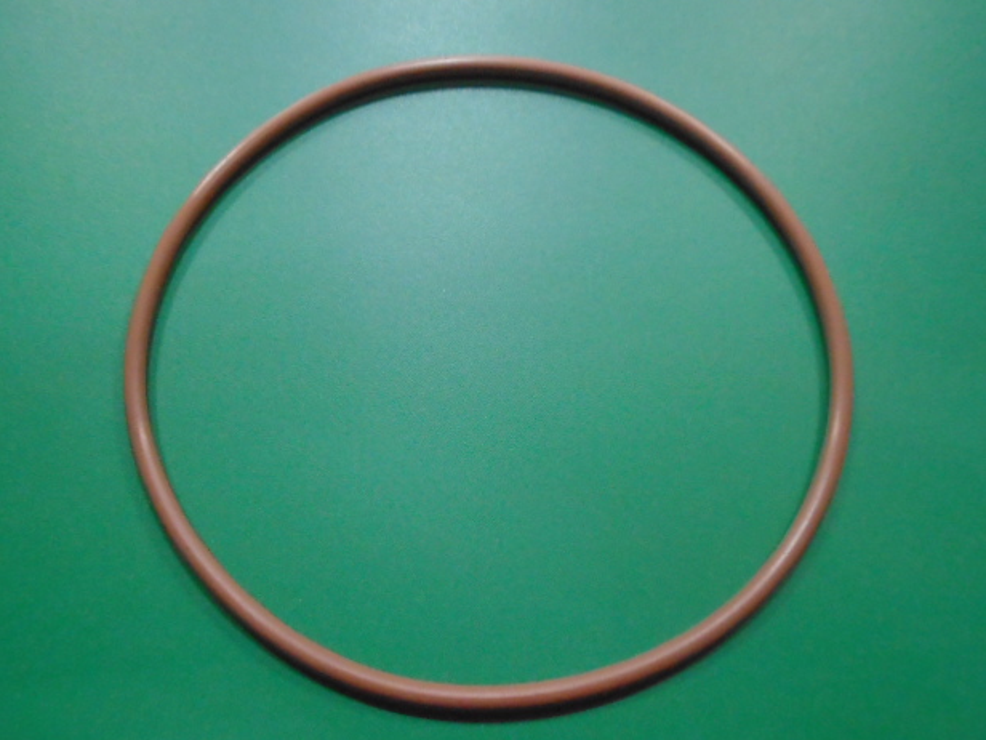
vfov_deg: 51.4
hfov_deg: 65.3
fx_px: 769
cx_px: 483
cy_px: 373
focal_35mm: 27
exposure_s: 1/125
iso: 800
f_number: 3.2
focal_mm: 4.6
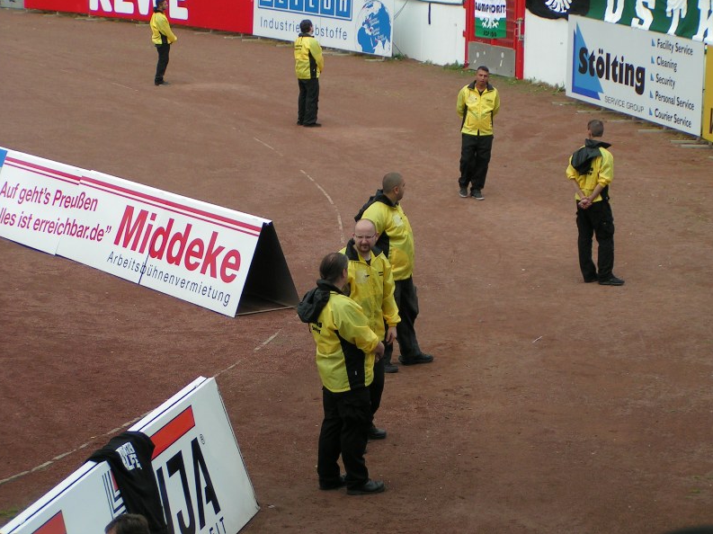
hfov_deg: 18.1
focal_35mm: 109
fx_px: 2244
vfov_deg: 13.6
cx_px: 355
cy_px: 265
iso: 50
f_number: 3.5
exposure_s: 1/400
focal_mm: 16.6
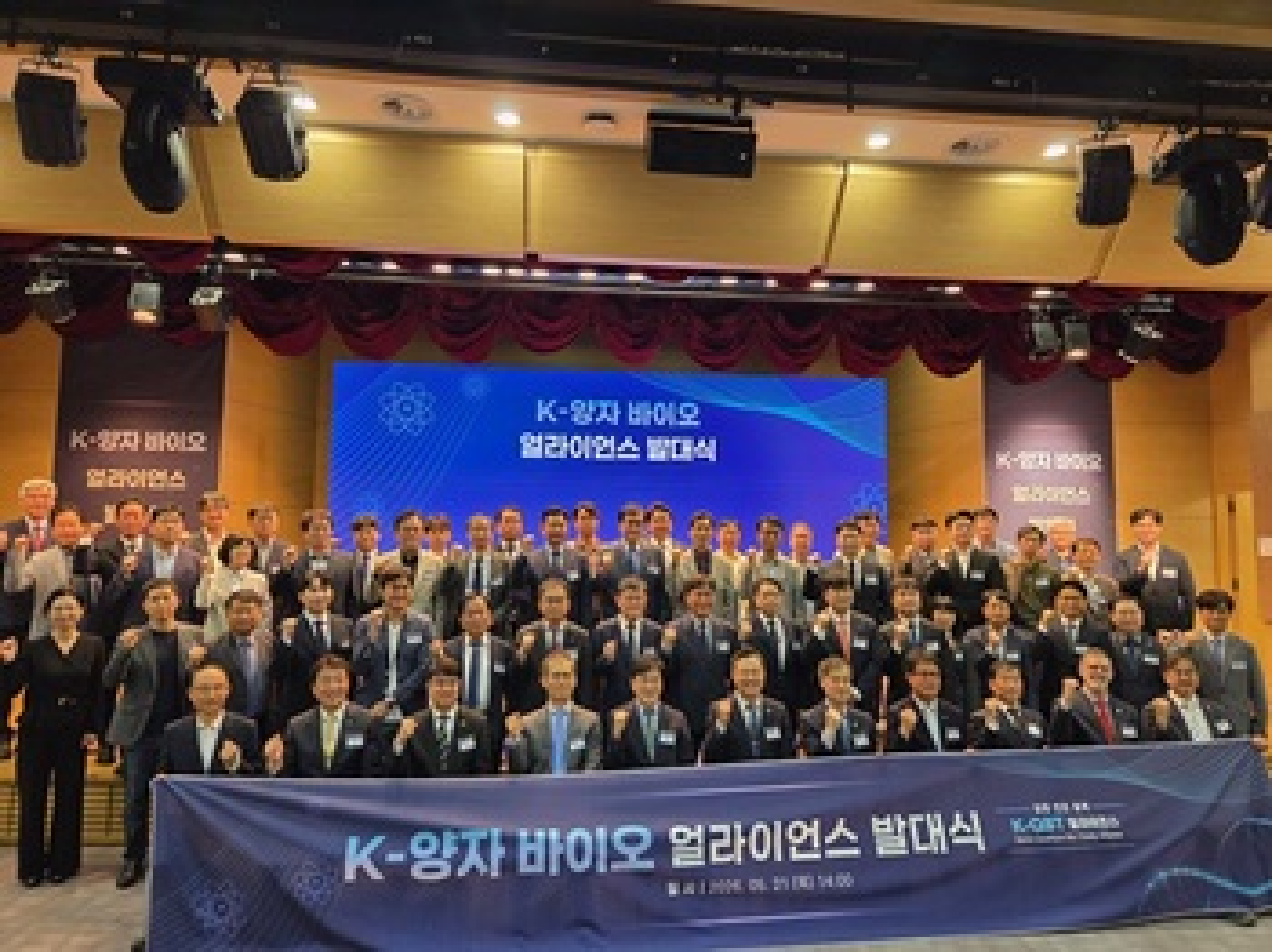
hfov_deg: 74.0
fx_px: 845
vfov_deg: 58.8
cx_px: 636
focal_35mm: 23
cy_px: 476
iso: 500
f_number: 1.8
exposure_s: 1/120
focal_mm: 5.4
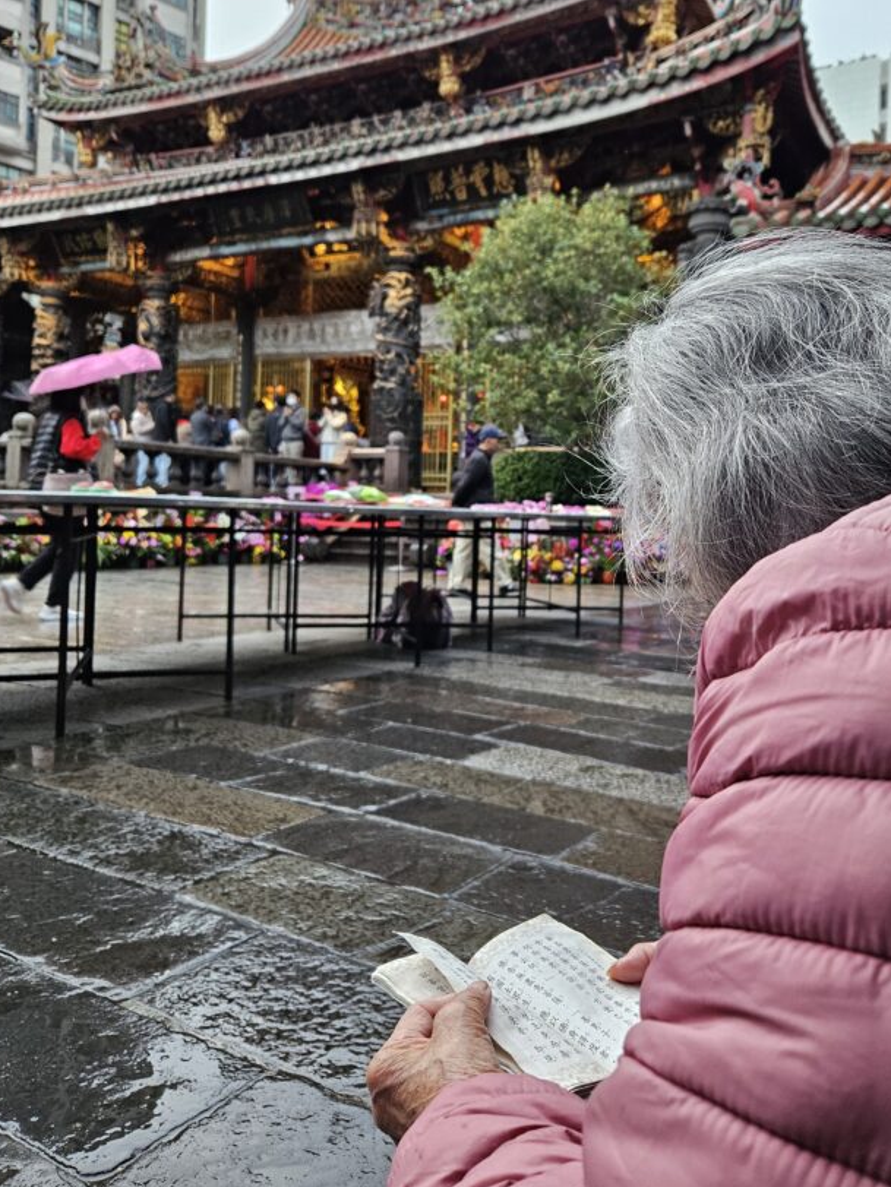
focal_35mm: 29
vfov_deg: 61.4
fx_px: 995
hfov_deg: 48.0
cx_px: 522
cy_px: 513
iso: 250
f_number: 1.8
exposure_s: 1/100
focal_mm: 5.4
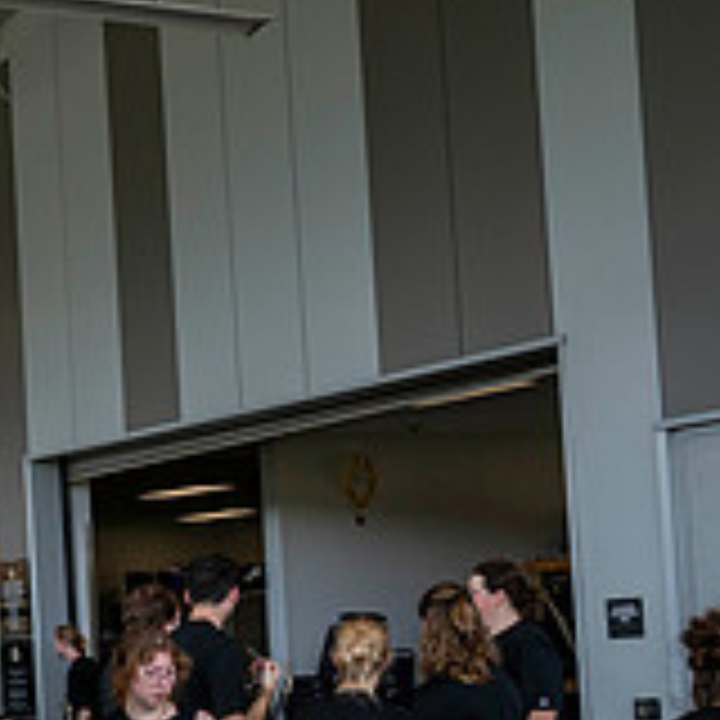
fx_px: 1741
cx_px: -360
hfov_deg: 20.1
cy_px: 623
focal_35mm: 74
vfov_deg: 22.9
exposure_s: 1/1250
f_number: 2.8
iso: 320
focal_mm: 24
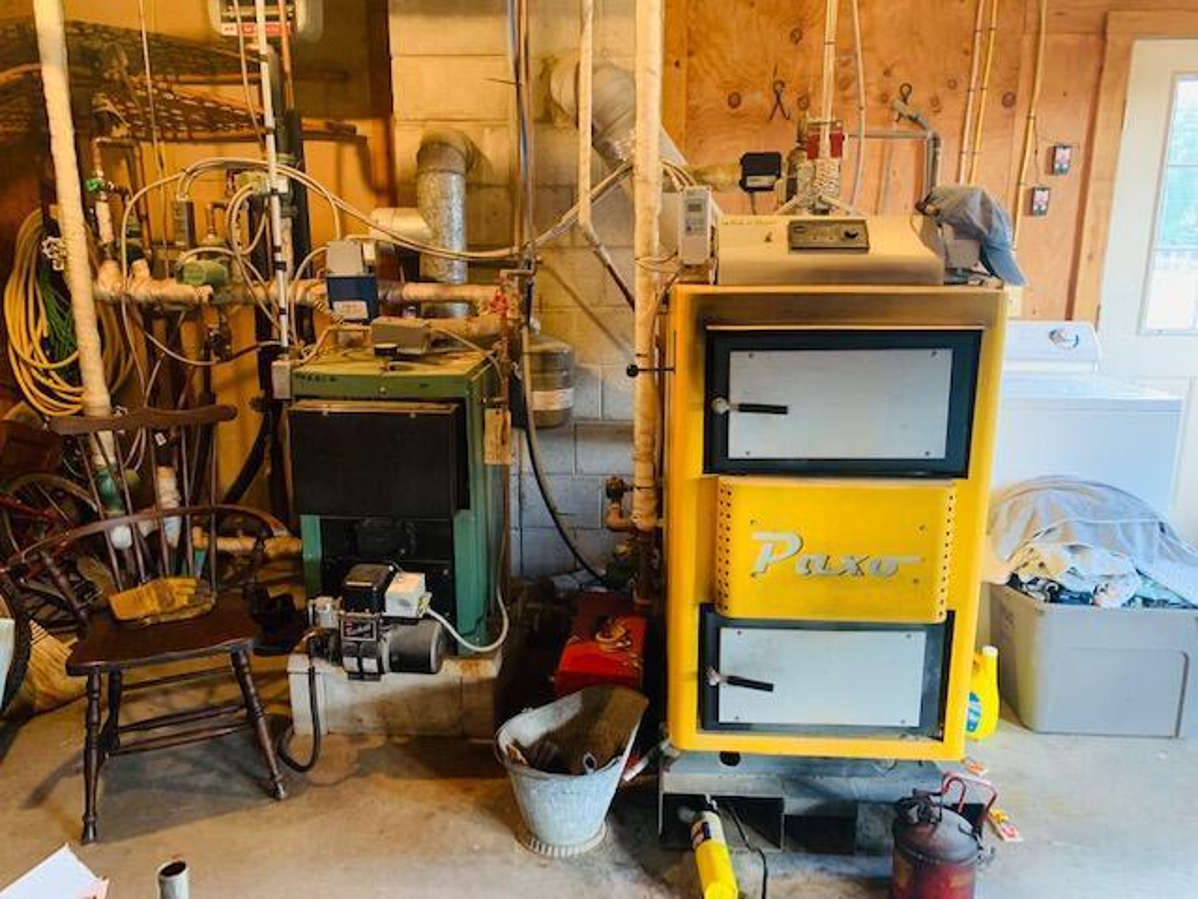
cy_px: 450
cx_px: 599
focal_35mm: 26
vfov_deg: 53.1
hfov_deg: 67.3
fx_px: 900
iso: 400
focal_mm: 4.25
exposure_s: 1/40
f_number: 1.8
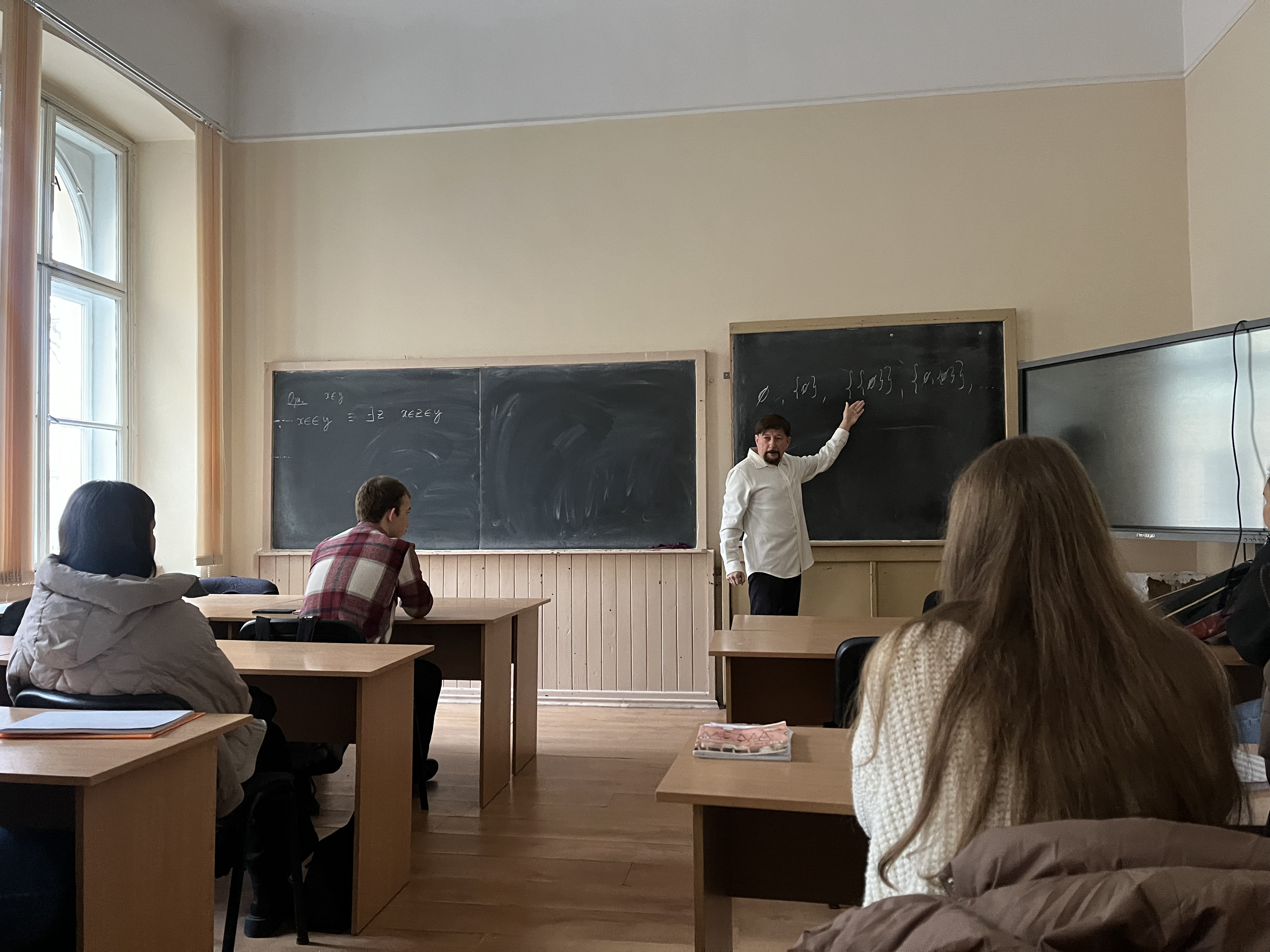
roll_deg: +0.7
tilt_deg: +0.7
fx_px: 954
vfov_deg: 53.1
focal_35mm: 26
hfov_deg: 67.3
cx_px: 635
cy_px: 476
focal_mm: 5.1
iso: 640
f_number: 1.6
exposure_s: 1/32
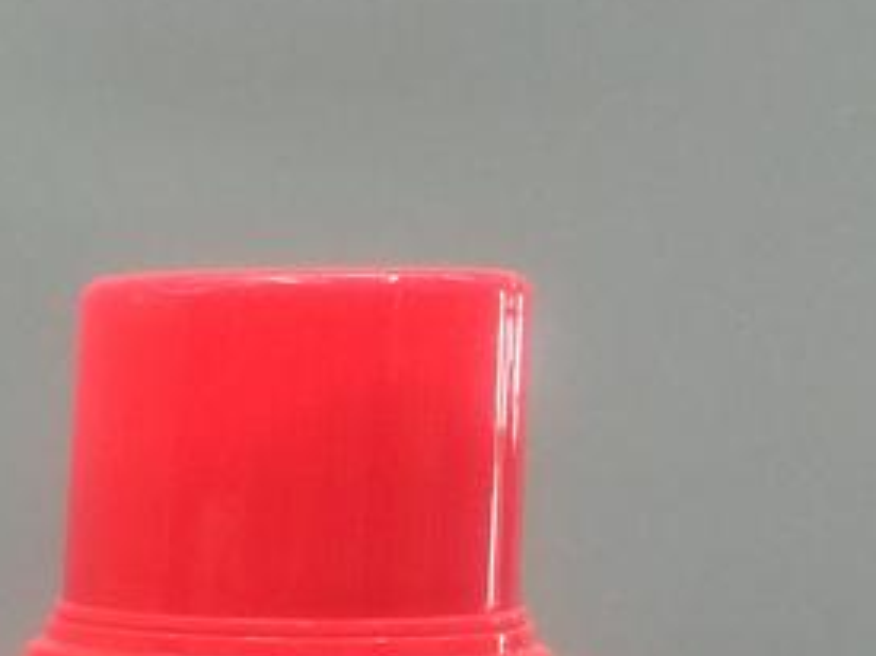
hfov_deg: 16.6
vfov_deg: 13.0
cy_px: 946
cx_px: -417
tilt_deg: -10.5
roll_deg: -1.9
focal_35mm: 108
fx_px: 2732
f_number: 2.2
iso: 64
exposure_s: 1/17
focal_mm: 4.15
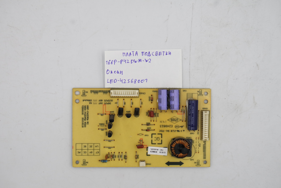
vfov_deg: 21.2
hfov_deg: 31.4
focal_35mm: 64
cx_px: 140
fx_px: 500
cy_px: 94
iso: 160
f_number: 5.6
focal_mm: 24
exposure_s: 1/125
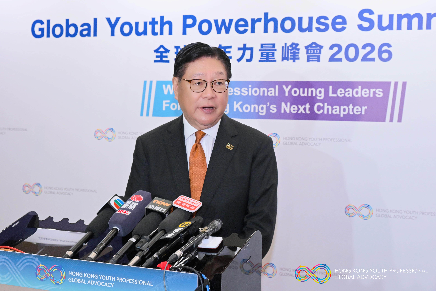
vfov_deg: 19.7
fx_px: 835
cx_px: 218
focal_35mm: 69
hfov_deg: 29.3
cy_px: 146
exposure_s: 1/160
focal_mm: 46
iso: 1600
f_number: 5.6
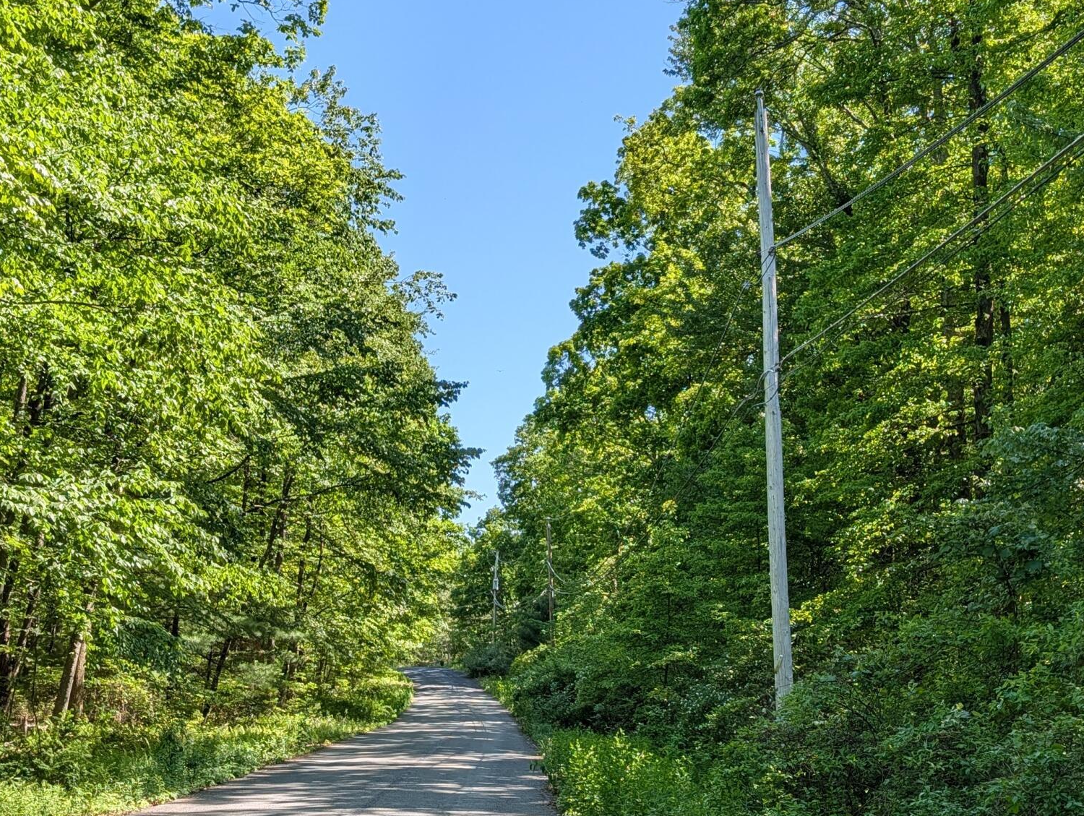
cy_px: 626
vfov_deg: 29.8
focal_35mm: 48
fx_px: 1505
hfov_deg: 39.4
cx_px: 676
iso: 20
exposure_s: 1/617
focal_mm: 6.9
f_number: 1.68
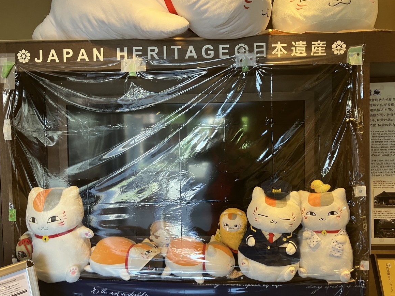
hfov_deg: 61.7
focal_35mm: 29
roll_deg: +0.4
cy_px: 144
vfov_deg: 48.2
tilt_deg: -3.5
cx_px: 202
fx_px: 331
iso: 125
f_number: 1.8
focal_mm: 3.99
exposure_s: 1/60
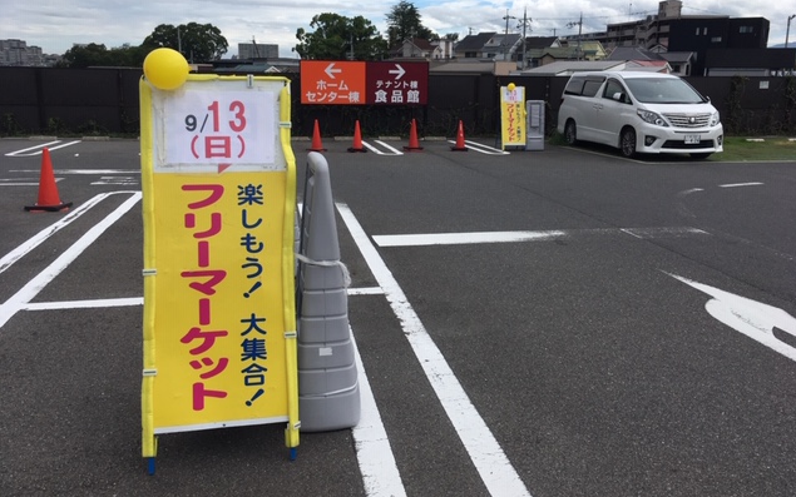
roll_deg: -0.9
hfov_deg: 61.2
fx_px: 673
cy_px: 218
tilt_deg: -12.1
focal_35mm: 31
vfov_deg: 40.5
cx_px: 400
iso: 25
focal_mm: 4.15
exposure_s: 1/1876
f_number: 2.2
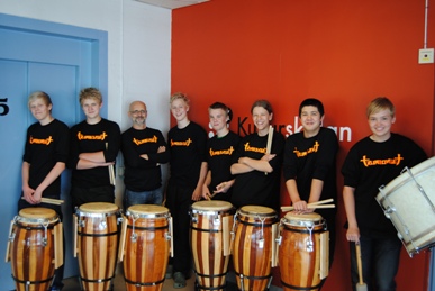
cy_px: 146
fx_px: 435
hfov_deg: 53.1
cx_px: 218
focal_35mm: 36
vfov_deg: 37.0
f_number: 3.8
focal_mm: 24
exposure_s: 1/30
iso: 220
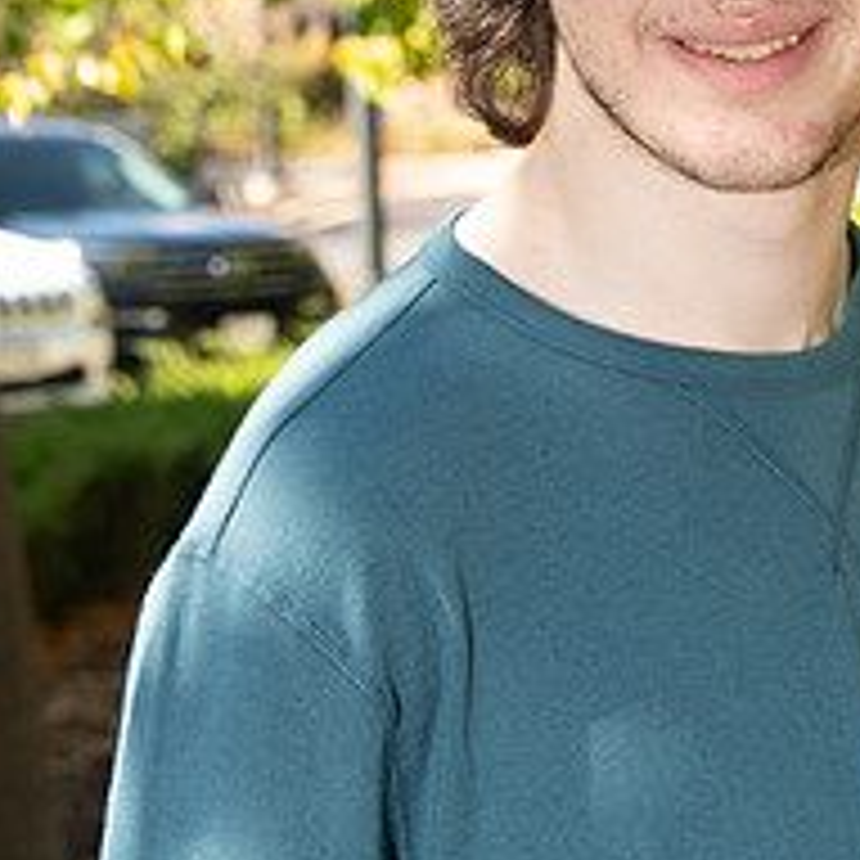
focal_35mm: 224
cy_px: 342
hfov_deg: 7.8
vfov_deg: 7.8
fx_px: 6296
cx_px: 666
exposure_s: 1/160
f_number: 10
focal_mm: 112
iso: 800
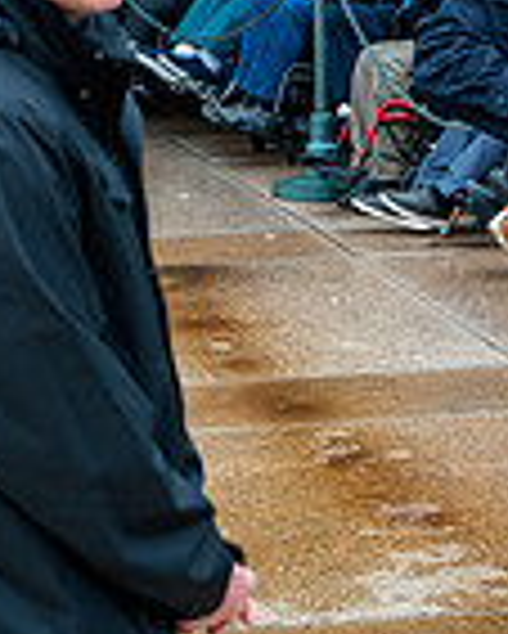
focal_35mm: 182
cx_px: 609
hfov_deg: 8.4
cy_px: 99
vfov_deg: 10.6
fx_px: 3417
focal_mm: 61
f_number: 6.3
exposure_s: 1/100
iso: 640
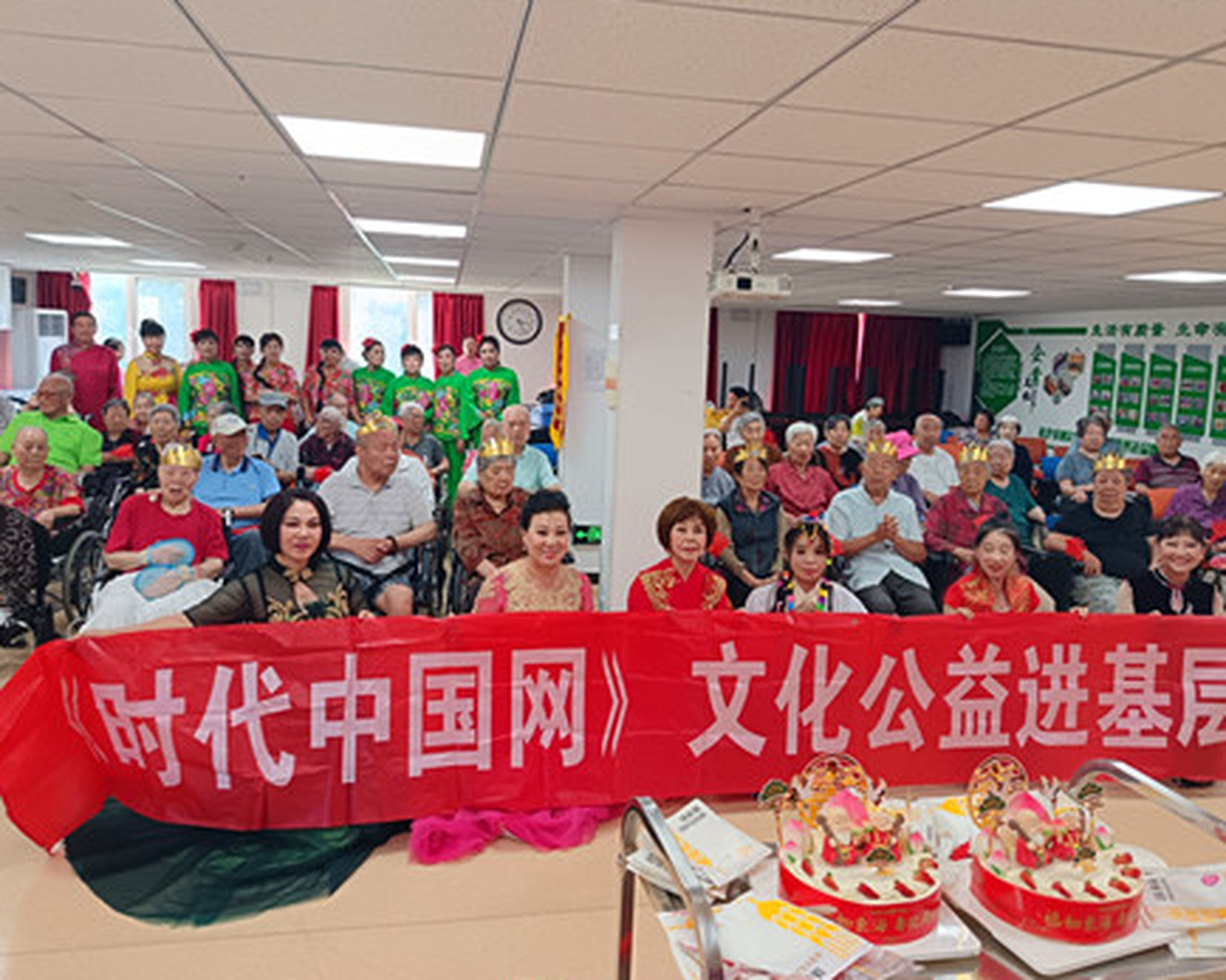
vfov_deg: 53.1
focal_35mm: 27
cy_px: 467
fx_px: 979
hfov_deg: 64.0
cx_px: 641
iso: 750
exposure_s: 1/50
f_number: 1.75
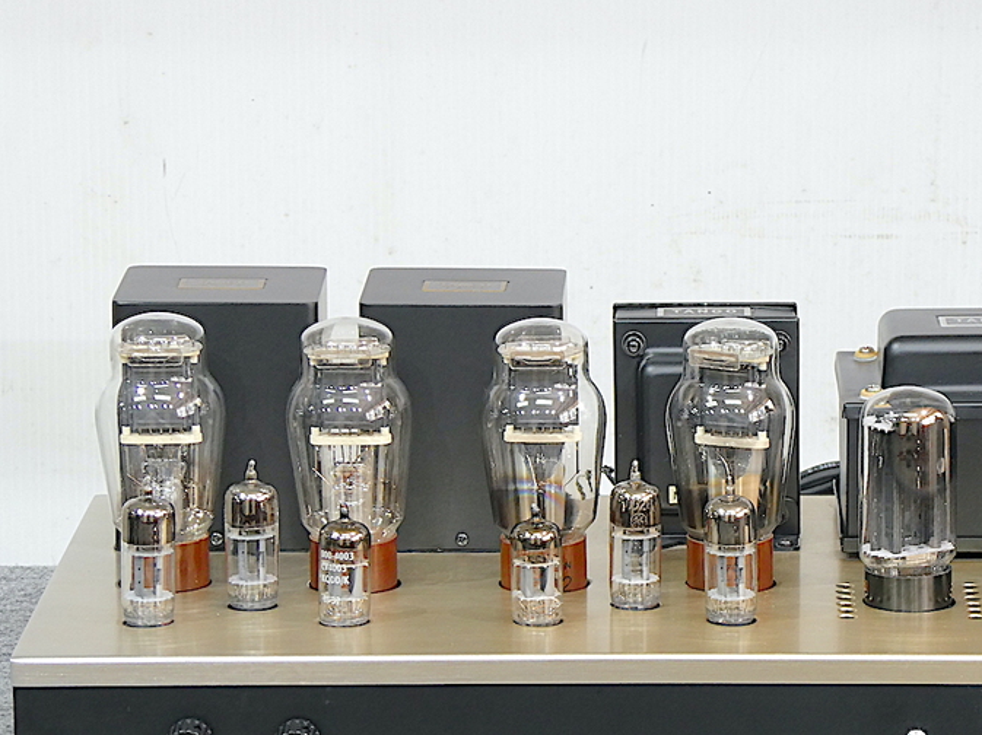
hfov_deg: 11.2
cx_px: 622
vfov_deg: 8.4
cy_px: 513
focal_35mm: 177
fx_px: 5019
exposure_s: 1/8
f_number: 5.2
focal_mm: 22.3
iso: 200
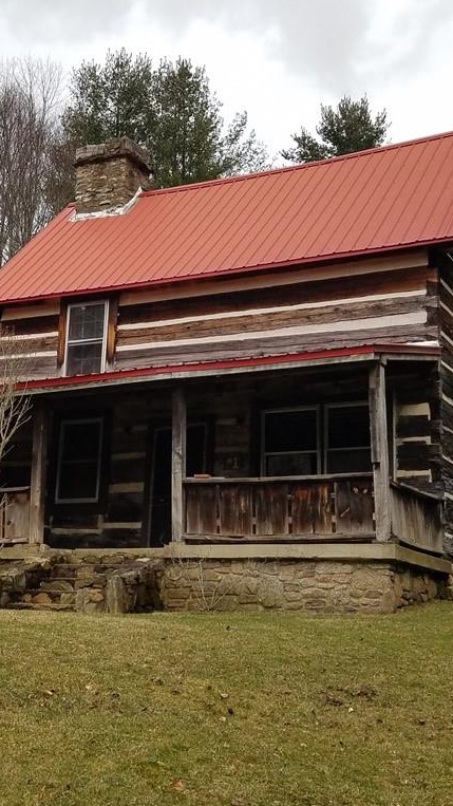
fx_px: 812
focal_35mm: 38
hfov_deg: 30.4
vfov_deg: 52.8
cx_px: 88
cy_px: 401
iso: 50
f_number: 1.7
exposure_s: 1/1524
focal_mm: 4.2
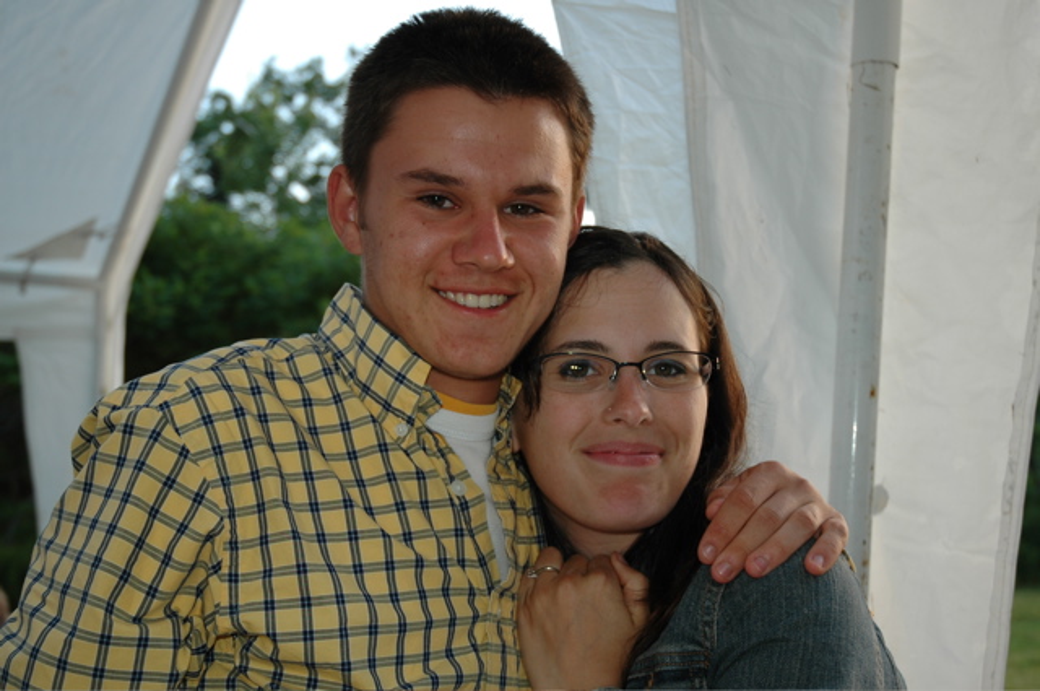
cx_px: 520
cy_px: 346
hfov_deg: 38.9
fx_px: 1471
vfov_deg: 26.4
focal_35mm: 51
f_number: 4.2
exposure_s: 1/50
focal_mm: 34
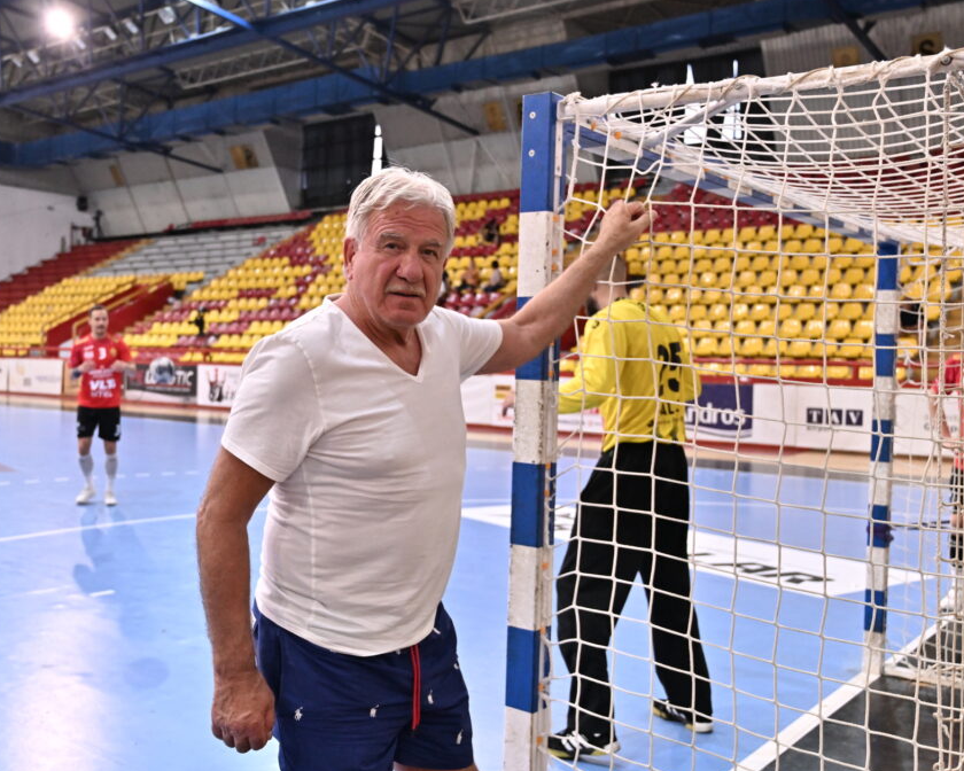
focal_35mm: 37
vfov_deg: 40.1
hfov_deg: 48.7
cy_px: 384
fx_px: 1056
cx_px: 375
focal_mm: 31
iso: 2500
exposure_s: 1/250
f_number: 4
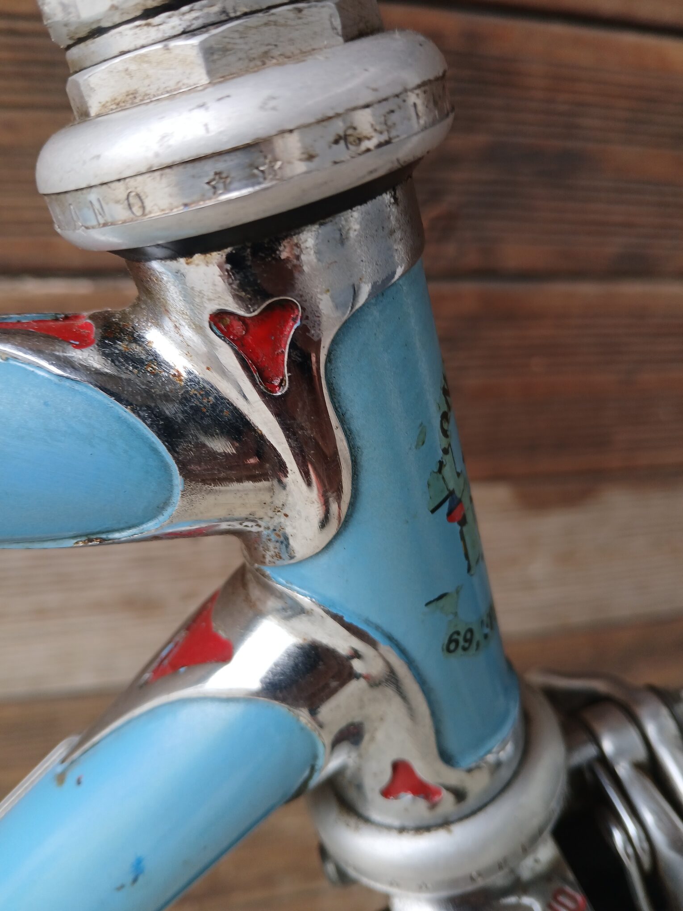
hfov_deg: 53.1
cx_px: 342
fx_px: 684
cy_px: 456
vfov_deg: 67.3
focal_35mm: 26
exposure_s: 1/50
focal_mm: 3.98
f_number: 1.8
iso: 32
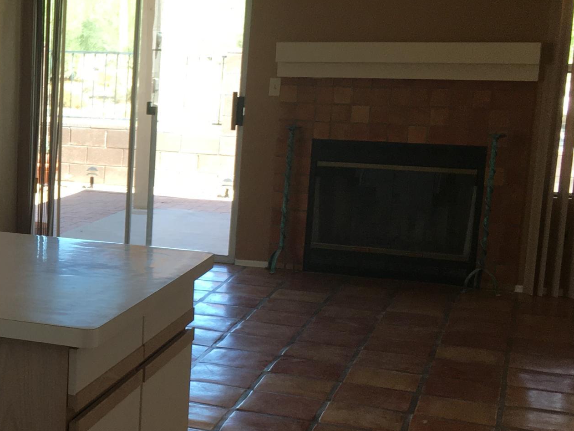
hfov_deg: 25.8
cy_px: 253
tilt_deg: -10.3
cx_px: -74
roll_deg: -0.3
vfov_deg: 21.3
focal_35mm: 69
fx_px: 1144
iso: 40
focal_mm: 4.15
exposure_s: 1/120
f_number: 2.2
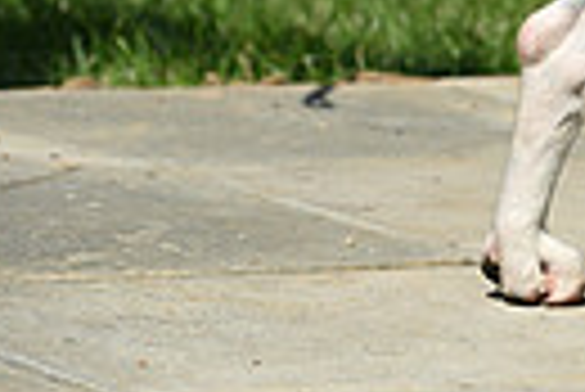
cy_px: -340
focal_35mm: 454
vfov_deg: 3.0
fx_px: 7386
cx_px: 1242
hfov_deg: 4.5
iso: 100
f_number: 4.5
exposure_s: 1/1250
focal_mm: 102
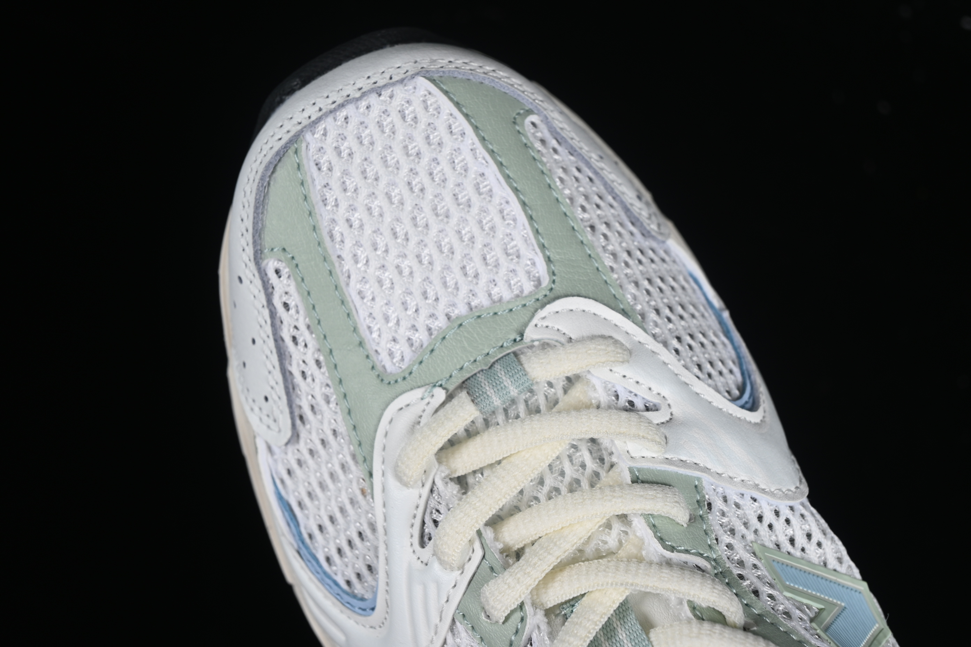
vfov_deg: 18.2
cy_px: 324
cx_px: 486
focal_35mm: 75
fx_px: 2023
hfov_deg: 27.0
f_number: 7.1
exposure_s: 1/80
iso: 160
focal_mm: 50
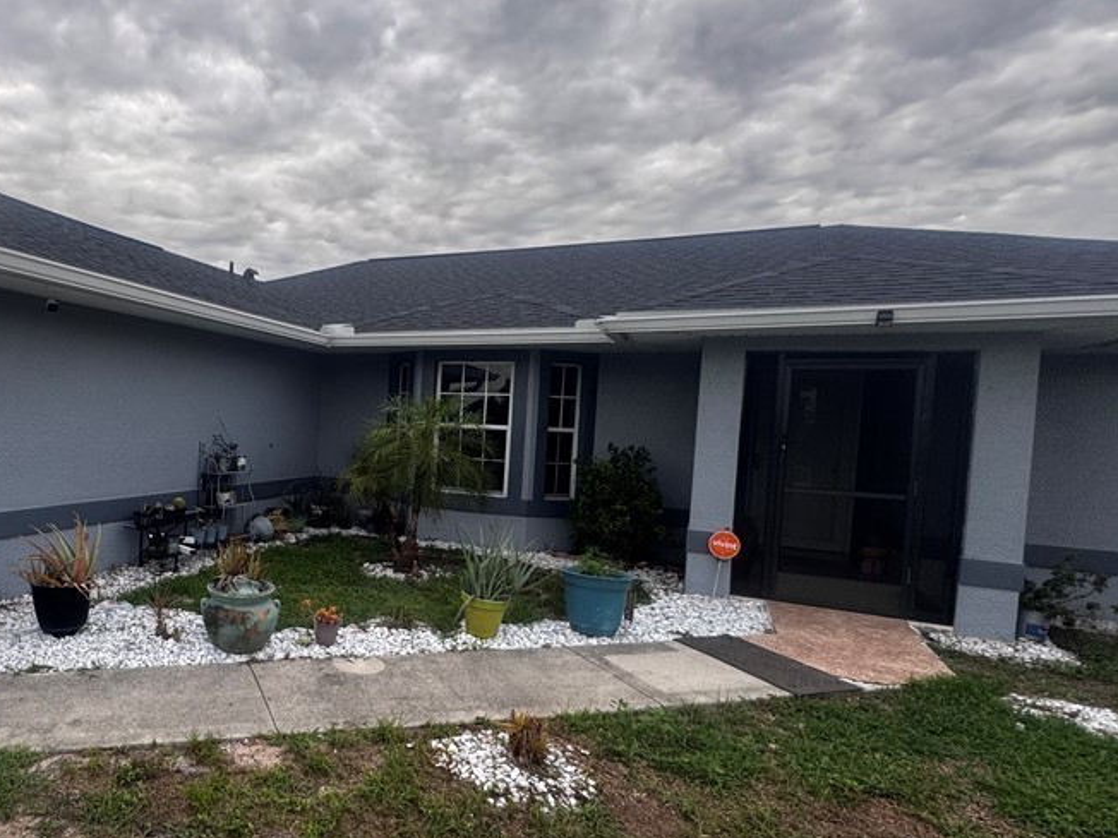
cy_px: 451
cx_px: 281
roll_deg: -2.9
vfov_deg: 61.0
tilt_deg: -2.9
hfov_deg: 71.3
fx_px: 711
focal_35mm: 22
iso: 50
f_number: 2.2
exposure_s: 1/99
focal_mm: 2.22
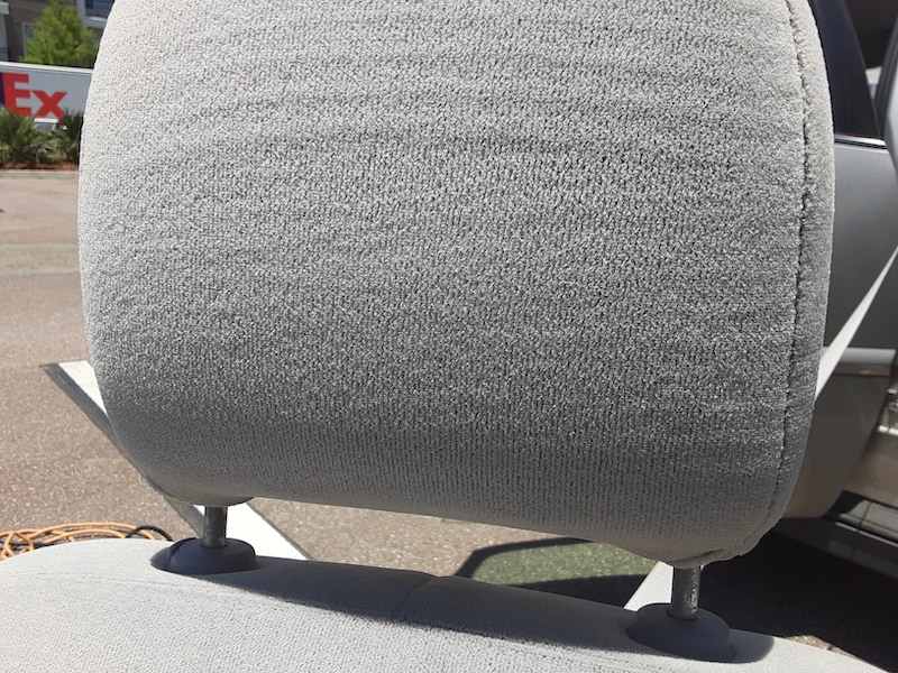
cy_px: 336
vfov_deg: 51.4
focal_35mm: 27
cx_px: 449
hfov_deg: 65.3
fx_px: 700
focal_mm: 2.91
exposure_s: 1/1859
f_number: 1.9
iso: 40
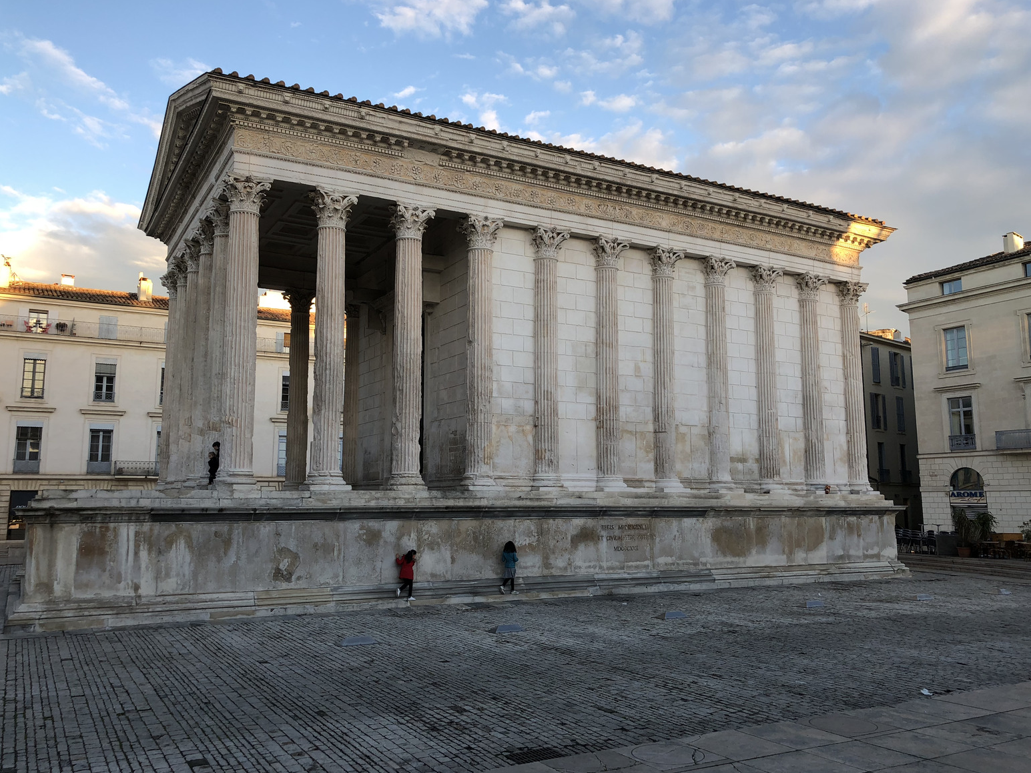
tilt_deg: +8.2
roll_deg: +0.6
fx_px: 864
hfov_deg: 61.6
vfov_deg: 48.2
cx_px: 502
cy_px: 388
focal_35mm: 29
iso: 20
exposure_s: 1/172
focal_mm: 4
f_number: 1.8
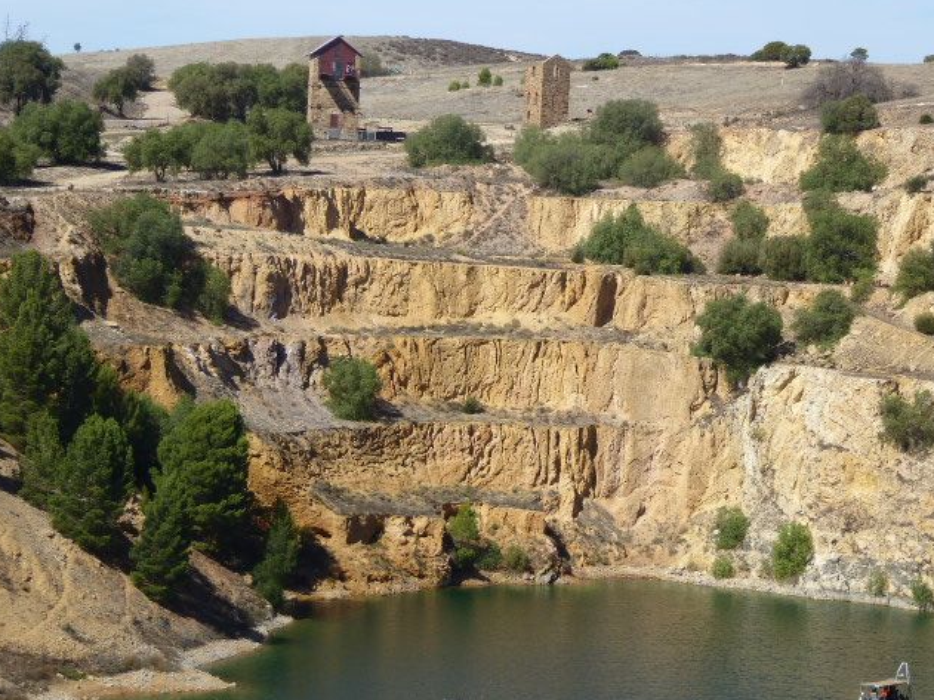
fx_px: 3777
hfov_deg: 14.1
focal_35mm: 140
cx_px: 466
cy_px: 349
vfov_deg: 10.6
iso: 80
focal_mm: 22.3
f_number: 5.2
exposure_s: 1/400
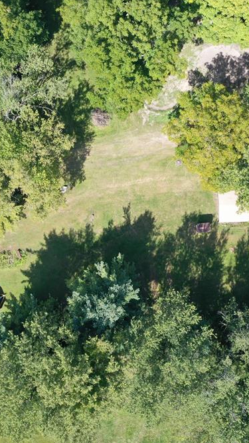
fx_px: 528
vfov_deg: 45.5
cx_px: 118
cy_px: 225
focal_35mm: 45
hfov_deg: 26.5
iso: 100
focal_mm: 10.26
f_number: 5
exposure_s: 1/200
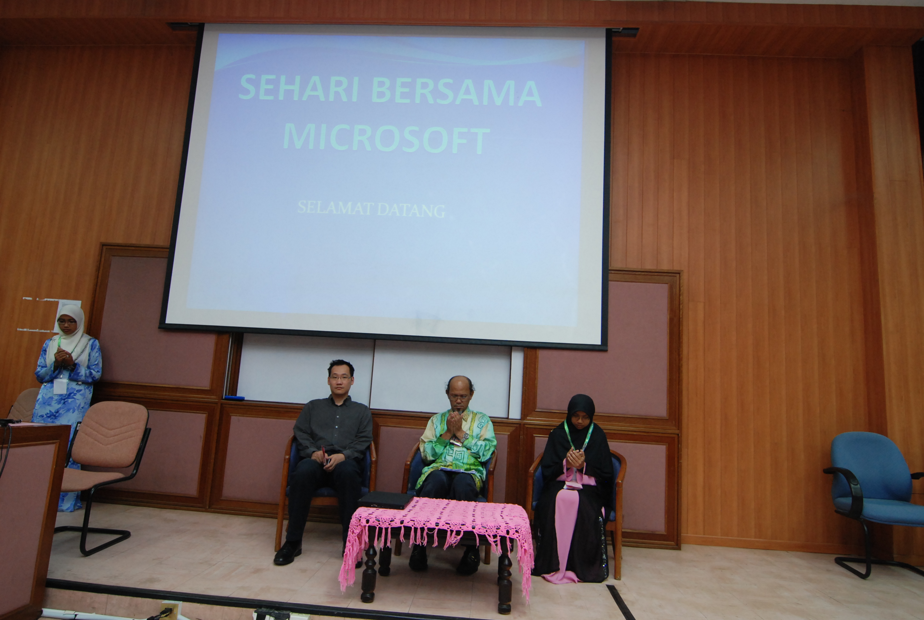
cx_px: 462
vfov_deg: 59.7
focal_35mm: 21
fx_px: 540
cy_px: 310
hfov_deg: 81.1
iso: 800
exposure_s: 1/60
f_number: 4.5
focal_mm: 14
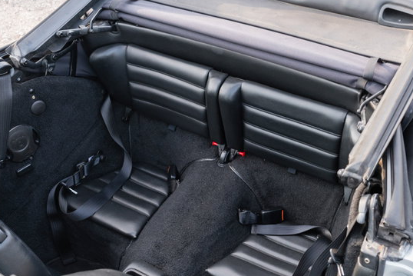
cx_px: 225
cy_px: 173
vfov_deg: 26.9
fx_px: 574
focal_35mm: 50
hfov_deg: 39.6
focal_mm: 35
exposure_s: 1/80
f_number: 5.6
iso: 1000
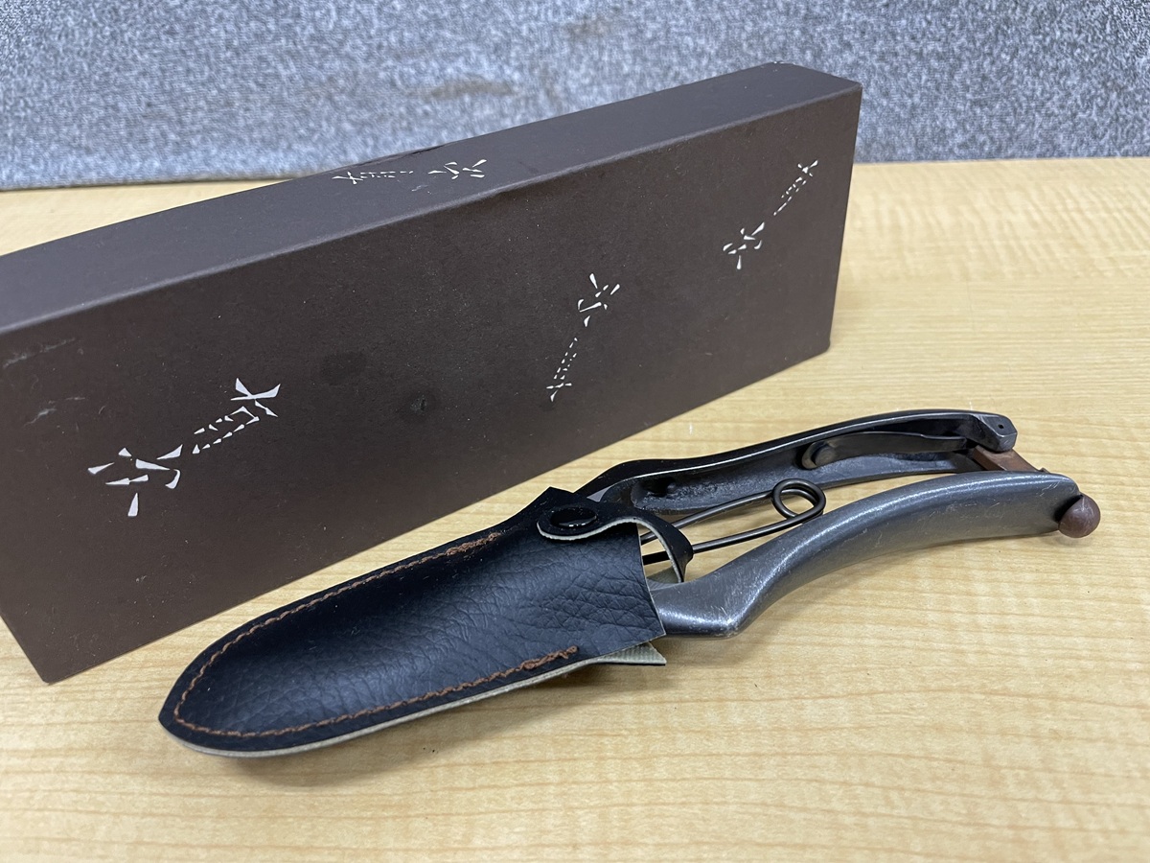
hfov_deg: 67.3
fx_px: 864
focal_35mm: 26
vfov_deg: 53.1
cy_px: 432
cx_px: 575
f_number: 1.6
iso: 160
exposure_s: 1/58
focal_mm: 4.2
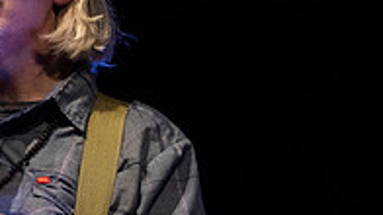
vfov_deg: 4.9
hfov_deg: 8.6
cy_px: 77
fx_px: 2517
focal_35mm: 248
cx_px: -8
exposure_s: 1/125
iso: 2000
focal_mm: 80
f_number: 3.2
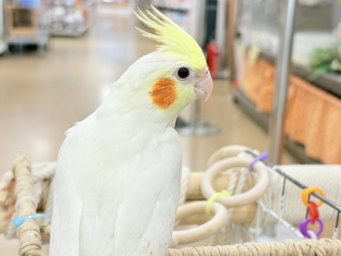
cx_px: 170
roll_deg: -2.1
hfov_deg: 36.8
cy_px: 128
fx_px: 512
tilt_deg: -13.5
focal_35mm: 52
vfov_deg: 28.0
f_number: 1.6
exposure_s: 1/50
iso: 40
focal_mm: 5.96
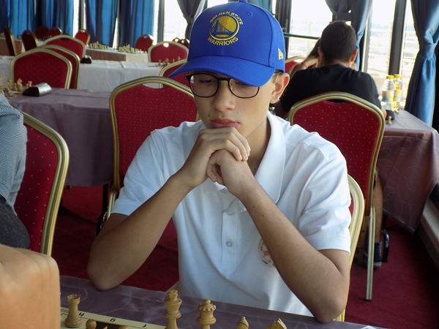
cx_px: 220
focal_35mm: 52
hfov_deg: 36.8
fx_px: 659
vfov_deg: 28.0
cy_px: 164
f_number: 3.9
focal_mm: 9.3
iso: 80
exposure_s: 1/50
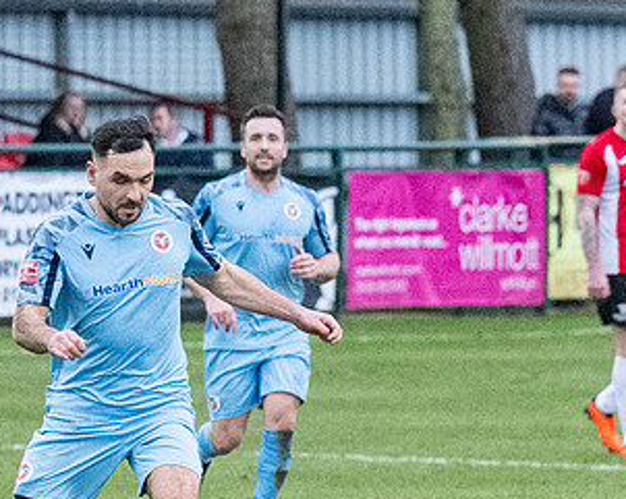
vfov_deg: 2.2
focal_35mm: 704
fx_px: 13031
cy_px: 426
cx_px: 121
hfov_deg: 2.8
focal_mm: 145
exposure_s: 1/1250
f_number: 4
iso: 5000
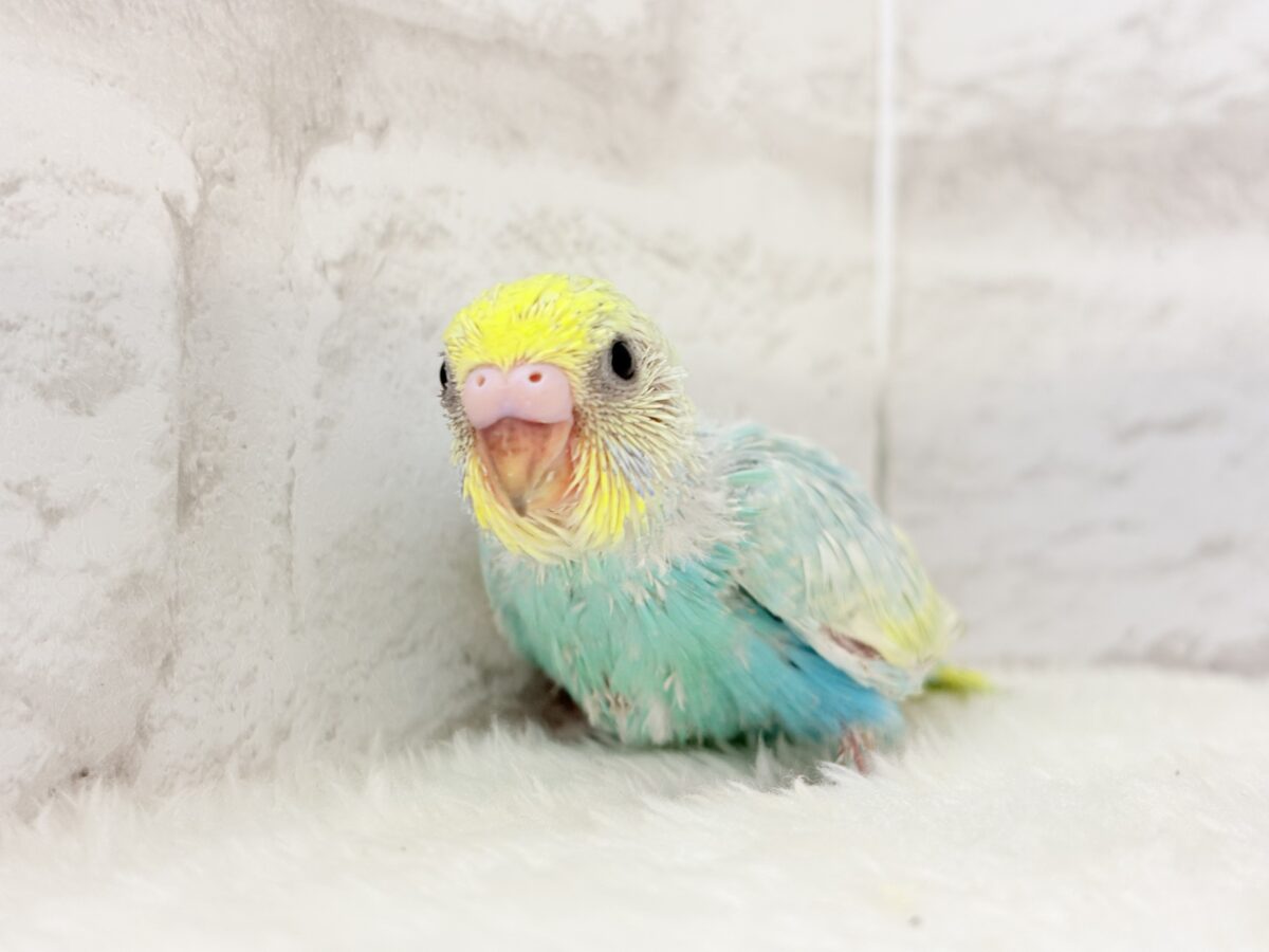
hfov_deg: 36.8
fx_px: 1906
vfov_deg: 28.0
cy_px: 476
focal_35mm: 52
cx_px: 634
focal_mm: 5.96
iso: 64
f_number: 1.6
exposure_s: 1/50
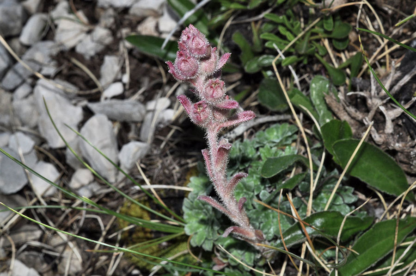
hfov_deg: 22.7
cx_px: 208
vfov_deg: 15.1
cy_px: 138
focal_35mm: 90
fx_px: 1038
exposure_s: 1/125
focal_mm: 60
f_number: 18
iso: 200
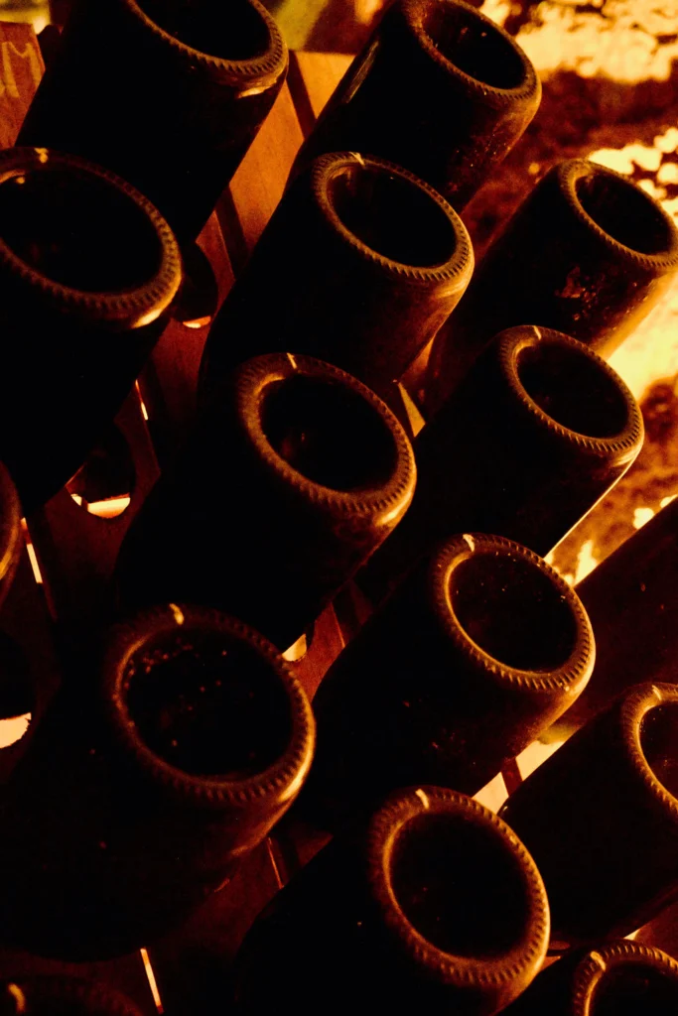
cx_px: 339
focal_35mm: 43
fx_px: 1214
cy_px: 508
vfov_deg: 45.4
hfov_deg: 31.2
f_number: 3.2
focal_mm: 28.9
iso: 8000
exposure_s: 1/60
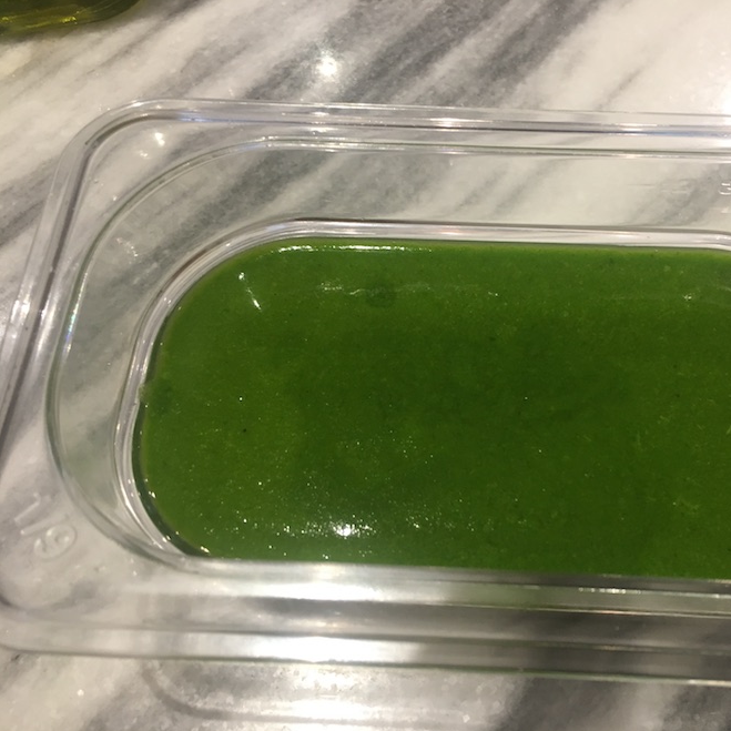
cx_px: 497
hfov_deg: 46.4
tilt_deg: -64.6
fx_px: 836
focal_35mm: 35
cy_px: 372
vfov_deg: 47.2
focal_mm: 4.15
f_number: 2.2
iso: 80
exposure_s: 1/30
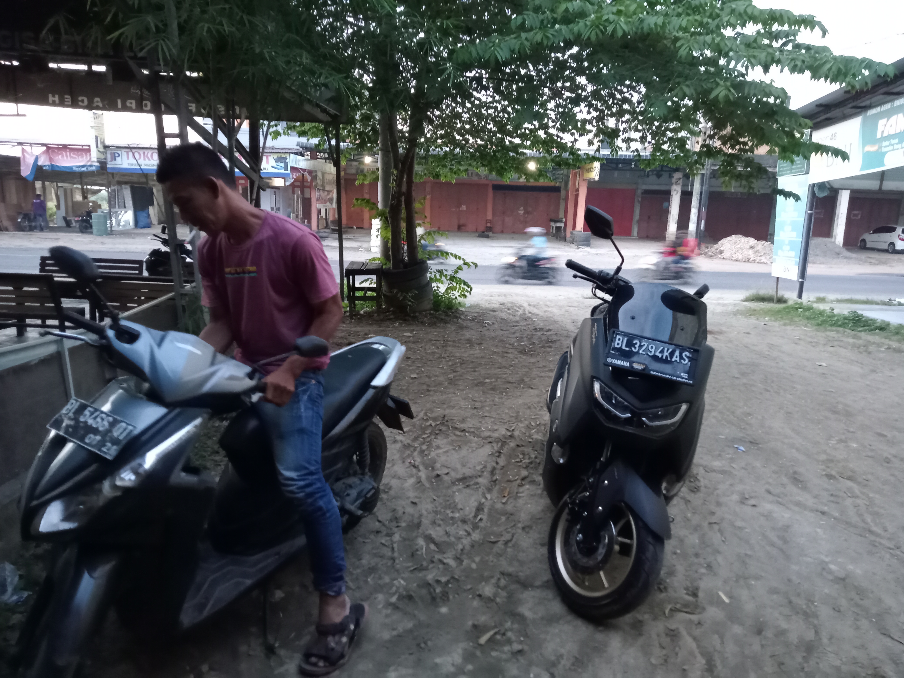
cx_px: 452
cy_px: 339
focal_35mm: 28
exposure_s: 1/25
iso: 1330
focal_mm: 3.37
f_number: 2.2
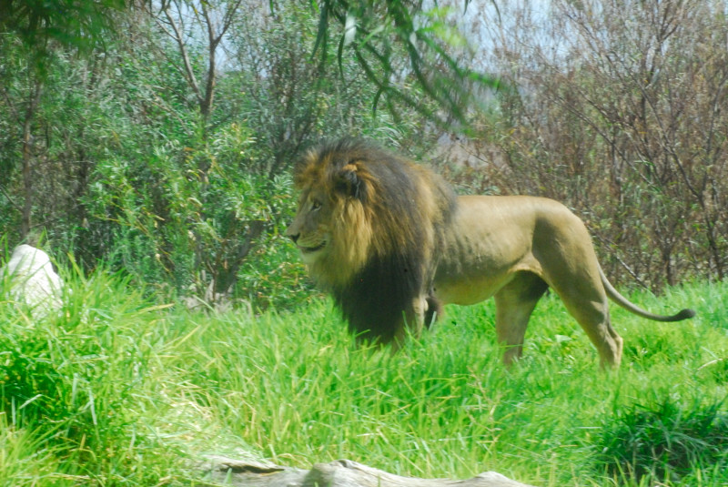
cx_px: 364
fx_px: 3400
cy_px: 244
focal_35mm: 168
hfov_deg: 12.2
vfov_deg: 8.2
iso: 1600
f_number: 34
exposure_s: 1/60
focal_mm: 112
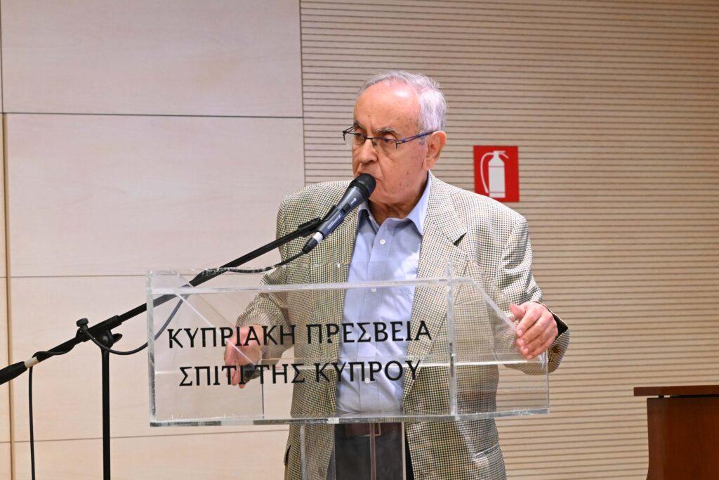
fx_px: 3595
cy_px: 240
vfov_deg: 7.6
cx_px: 360
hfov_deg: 11.4
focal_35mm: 180
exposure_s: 1/160
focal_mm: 120
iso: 5000
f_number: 5.6
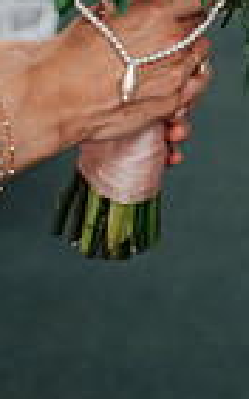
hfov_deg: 11.4
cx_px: 190
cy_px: -59
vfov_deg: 17.6
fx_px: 1239
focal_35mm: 114
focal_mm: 35
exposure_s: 1/125
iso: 1000
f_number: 3.2
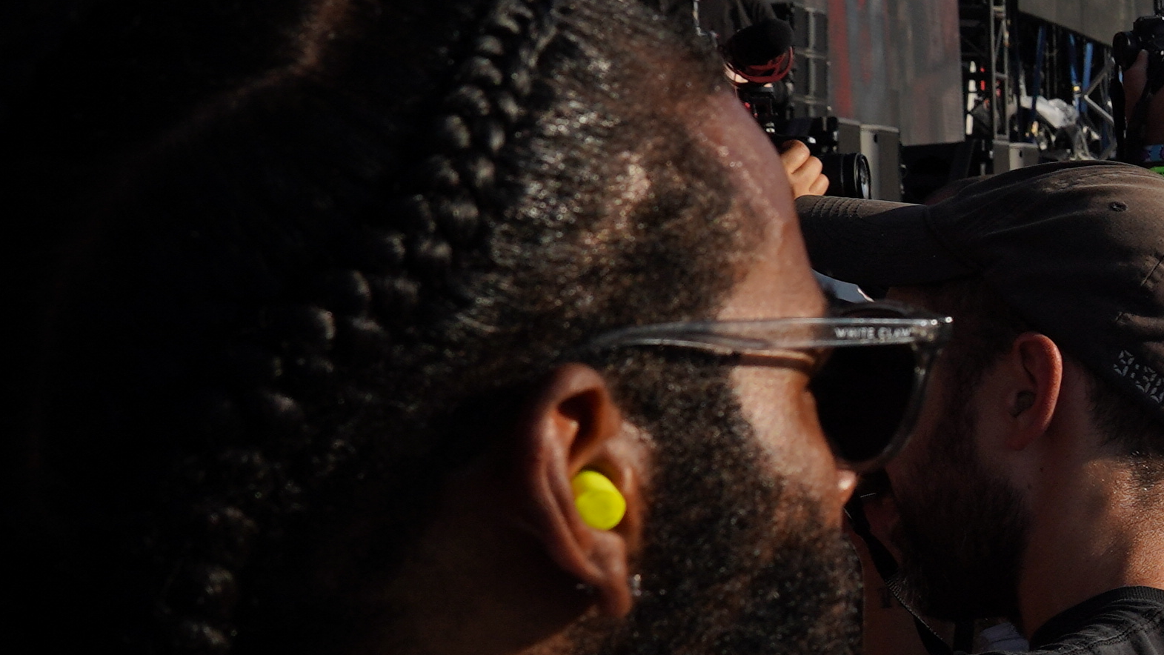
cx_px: 2030
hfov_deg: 18.1
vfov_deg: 12.6
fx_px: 2963
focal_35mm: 96
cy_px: 518
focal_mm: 24
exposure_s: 1/800
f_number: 8
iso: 100
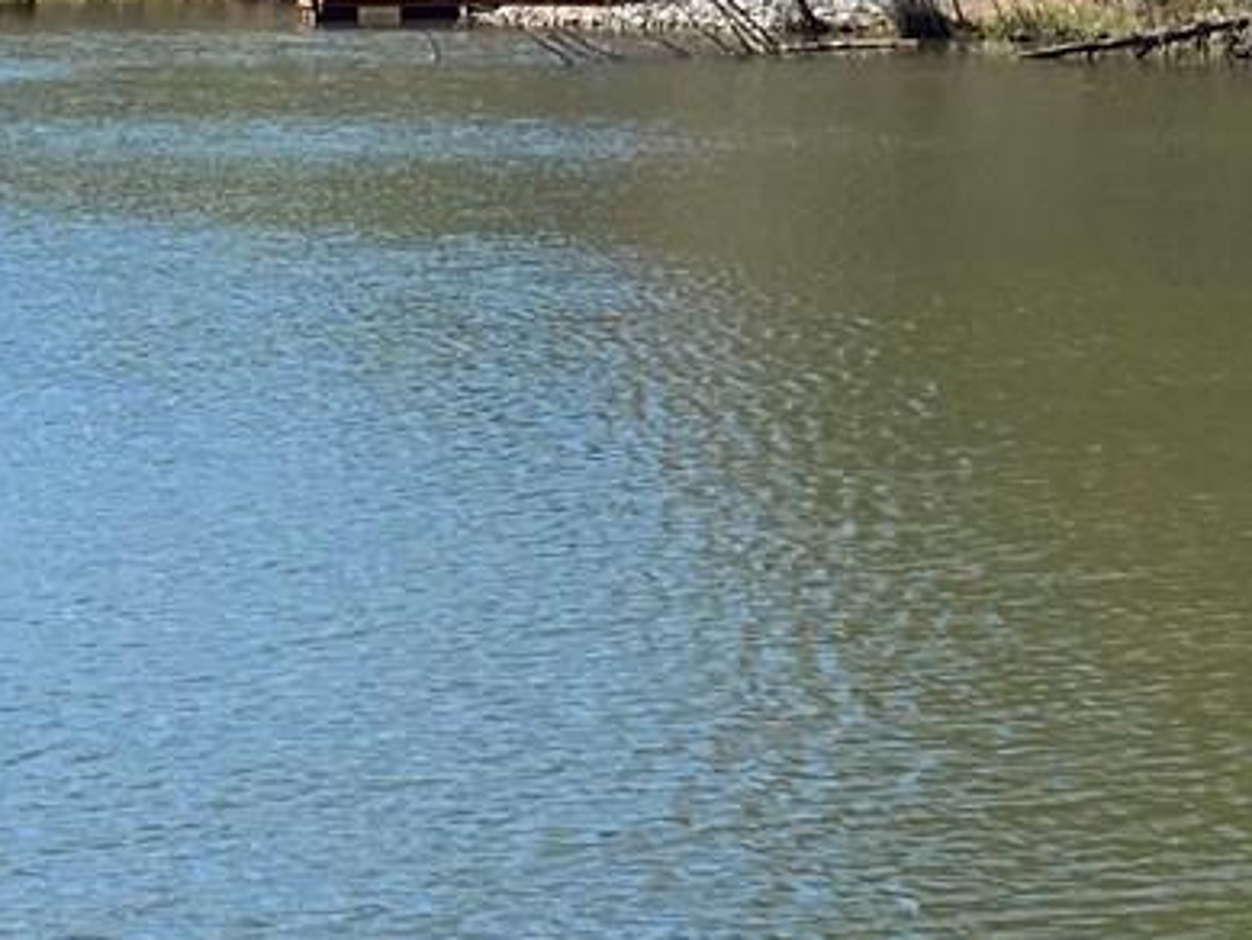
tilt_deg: +3.5
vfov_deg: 10.4
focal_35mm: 137
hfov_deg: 14.3
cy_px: -512
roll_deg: +0.9
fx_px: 4957
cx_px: 225
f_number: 1.8
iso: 32
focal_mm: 4.25
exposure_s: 1/2358
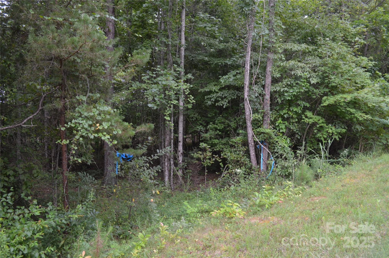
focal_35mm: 27
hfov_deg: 67.5
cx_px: 194
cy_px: 129
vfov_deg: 47.7
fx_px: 291
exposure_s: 1/100
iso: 400
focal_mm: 18
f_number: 5
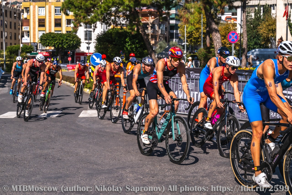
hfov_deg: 28.8
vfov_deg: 19.5
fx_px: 568
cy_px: 98
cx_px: 146
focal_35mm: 70
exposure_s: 1/2000
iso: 250
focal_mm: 70
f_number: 7.1
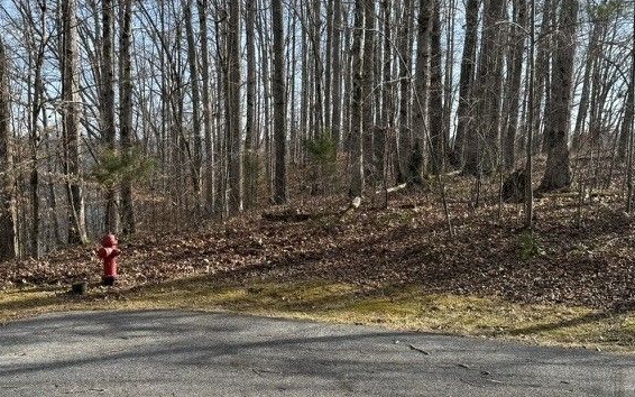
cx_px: 246
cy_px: 227
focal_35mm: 46
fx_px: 796
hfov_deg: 43.2
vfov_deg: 28.0
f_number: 1.78
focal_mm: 6.76
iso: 80
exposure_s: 1/1812
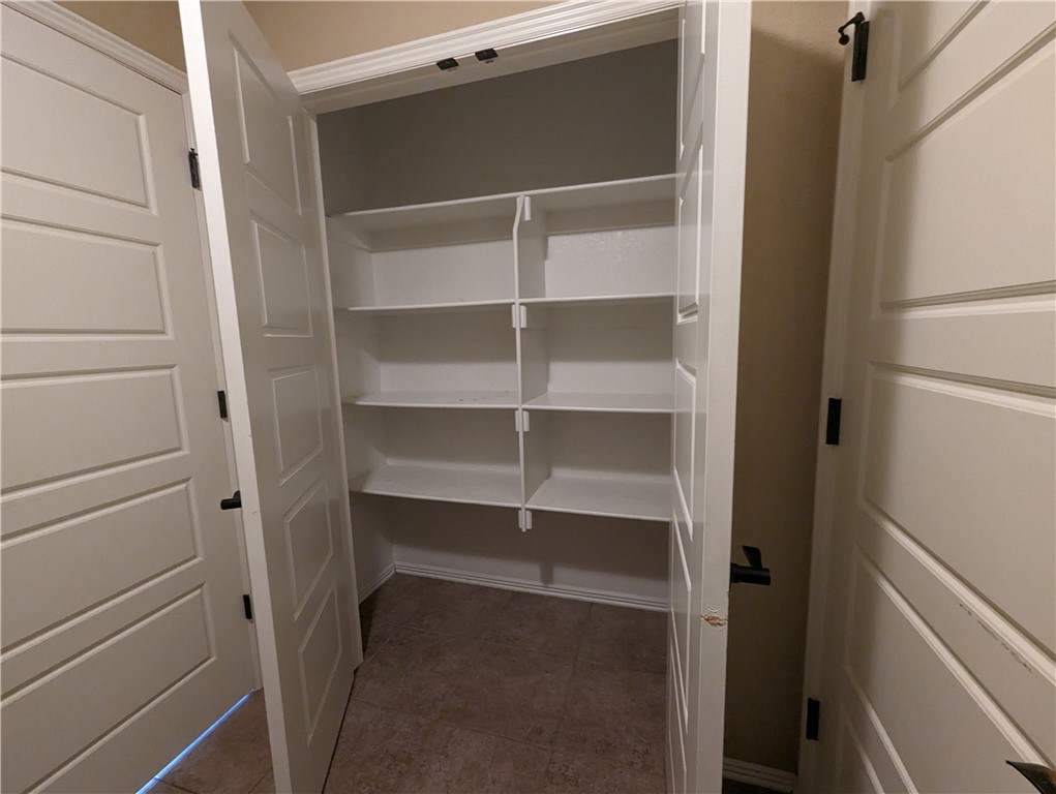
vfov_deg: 90.0
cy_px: 397
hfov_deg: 106.1
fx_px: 397
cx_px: 528
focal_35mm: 13
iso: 972
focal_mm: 1.95
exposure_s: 1/24
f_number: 2.2
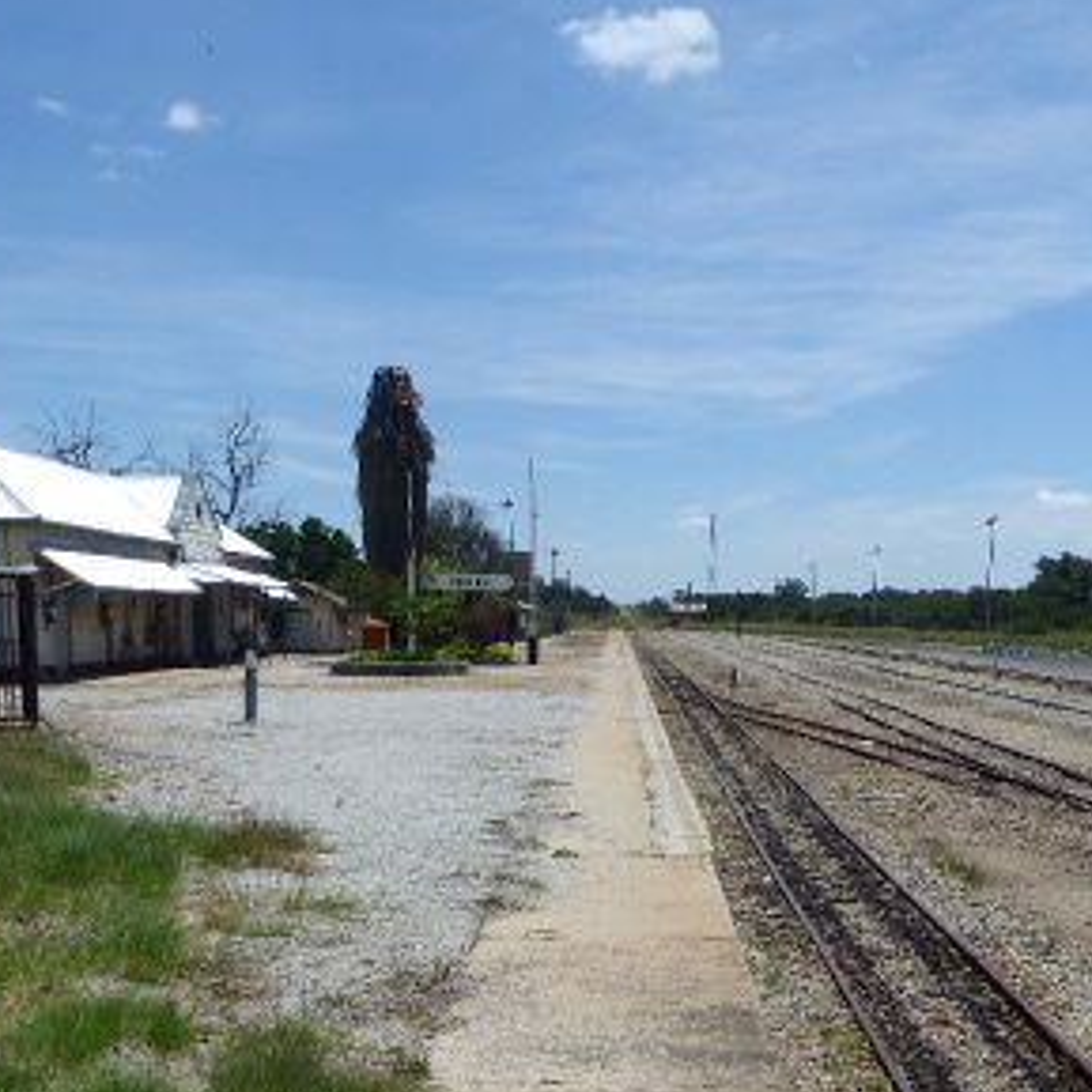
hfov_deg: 34.6
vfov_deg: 33.6
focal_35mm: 49
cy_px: 877
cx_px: 612
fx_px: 1749
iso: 80
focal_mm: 4.3
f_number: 3.3
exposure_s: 1/1600
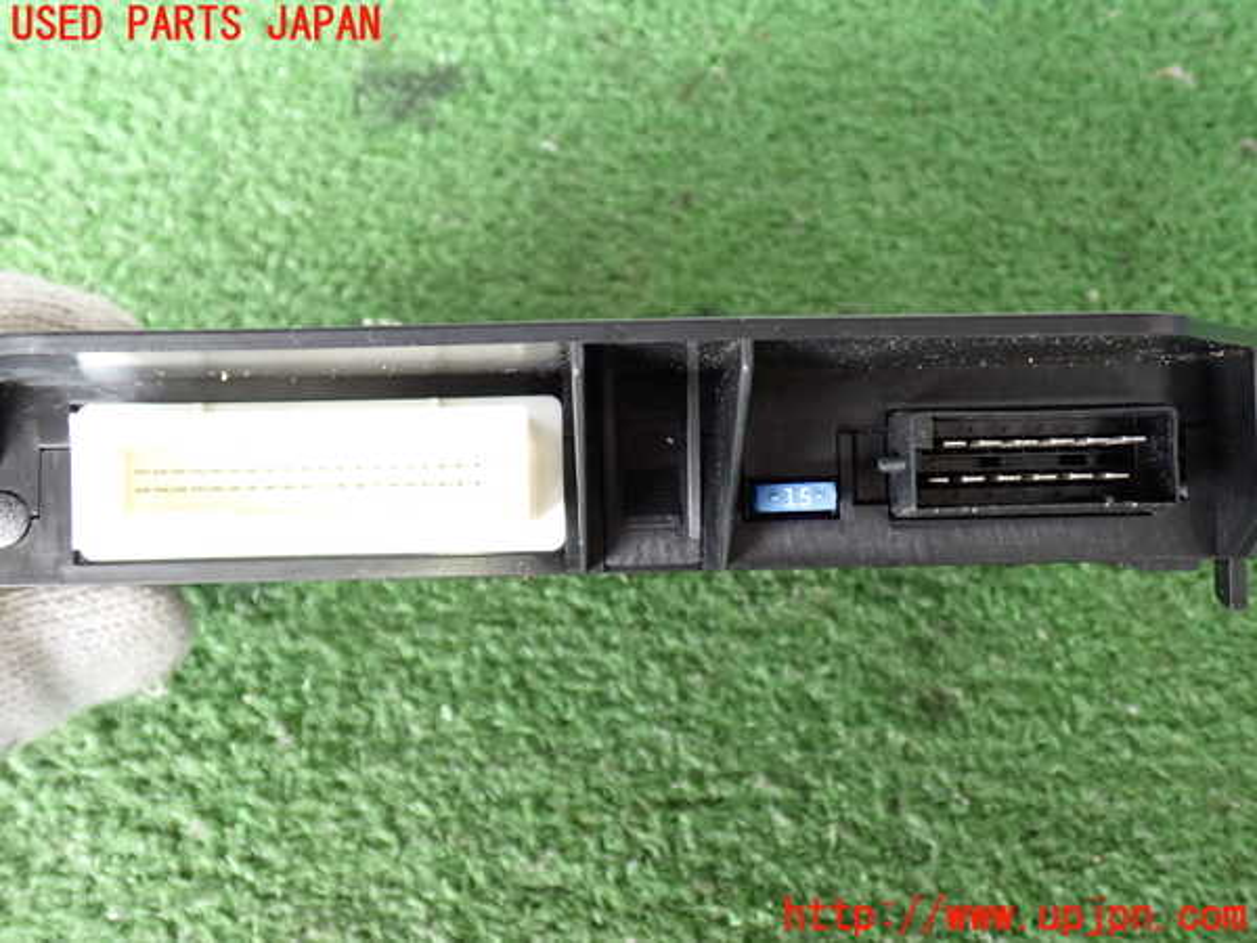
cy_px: 472
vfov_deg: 39.7
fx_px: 1307
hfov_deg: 51.4
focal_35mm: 36
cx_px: 628
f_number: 2.5
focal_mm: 6.37
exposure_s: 1/40
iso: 200
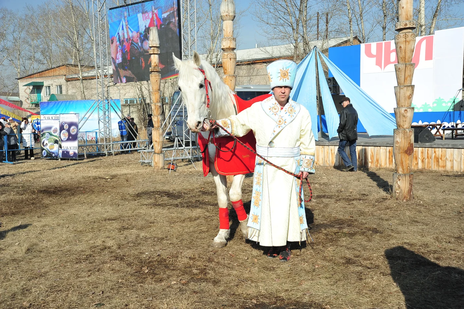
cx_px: 232
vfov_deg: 35.0
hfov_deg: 50.7
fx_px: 490
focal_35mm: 38
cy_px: 154
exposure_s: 1/320
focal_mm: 38
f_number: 9
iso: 500
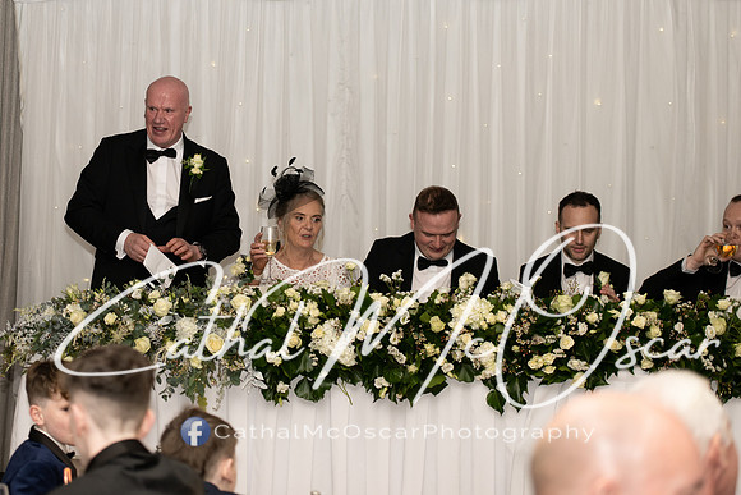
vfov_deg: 9.9
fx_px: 2854
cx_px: 237
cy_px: 159
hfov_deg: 14.8
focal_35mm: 139
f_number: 2.8
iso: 400
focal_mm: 102
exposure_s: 1/160
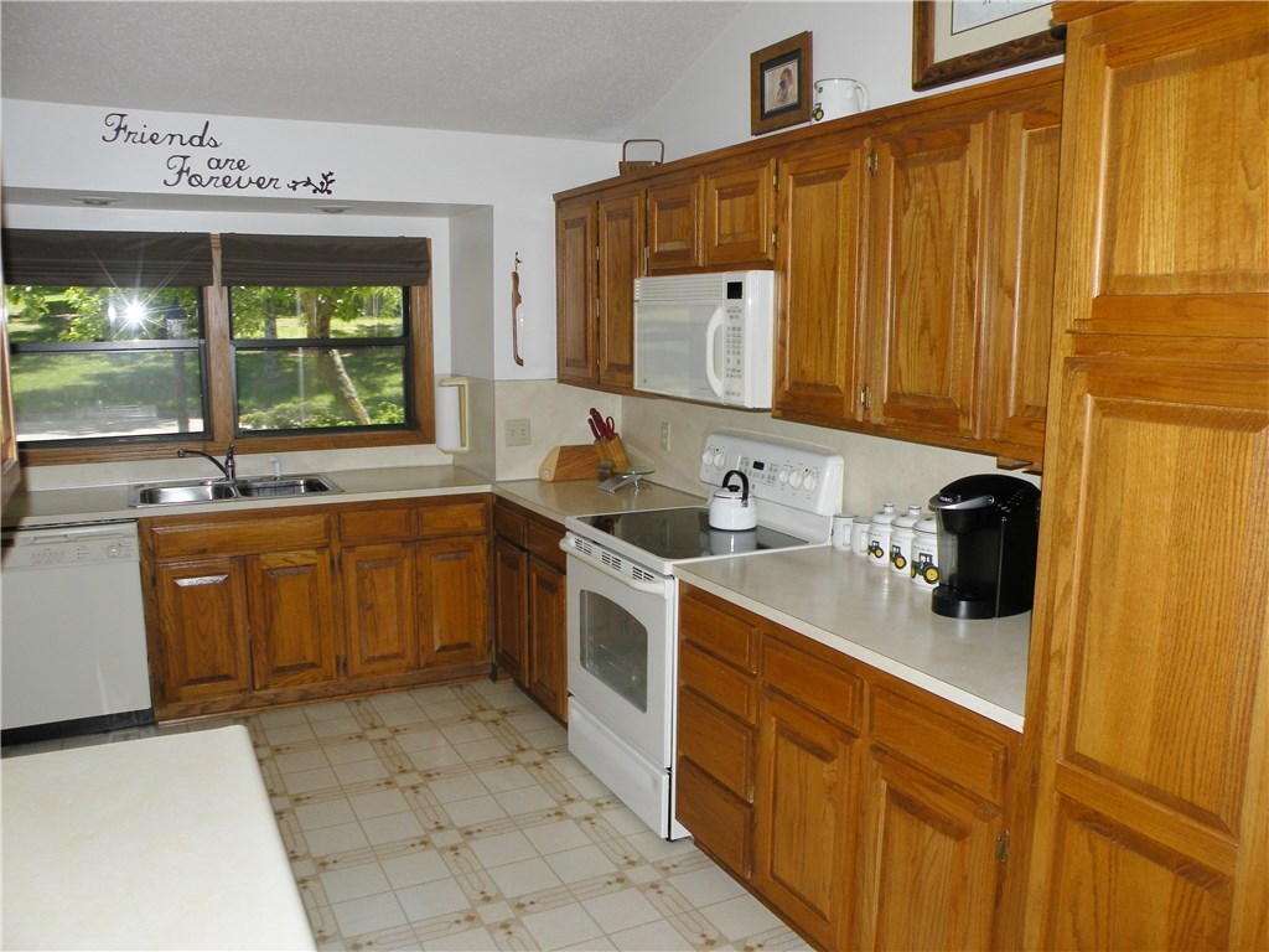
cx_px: 634
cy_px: 476
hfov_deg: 65.3
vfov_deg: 51.4
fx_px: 990
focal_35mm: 27
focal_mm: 4.7
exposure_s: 1/250
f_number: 3.5
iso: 64
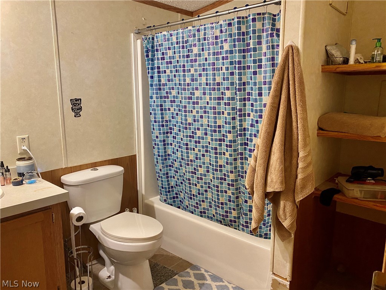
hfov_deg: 67.3
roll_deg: +0.4
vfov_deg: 53.1
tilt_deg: -9.6
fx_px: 290
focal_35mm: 26
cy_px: 145
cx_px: 193
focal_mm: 4.25
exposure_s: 1/40
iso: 400
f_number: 1.8
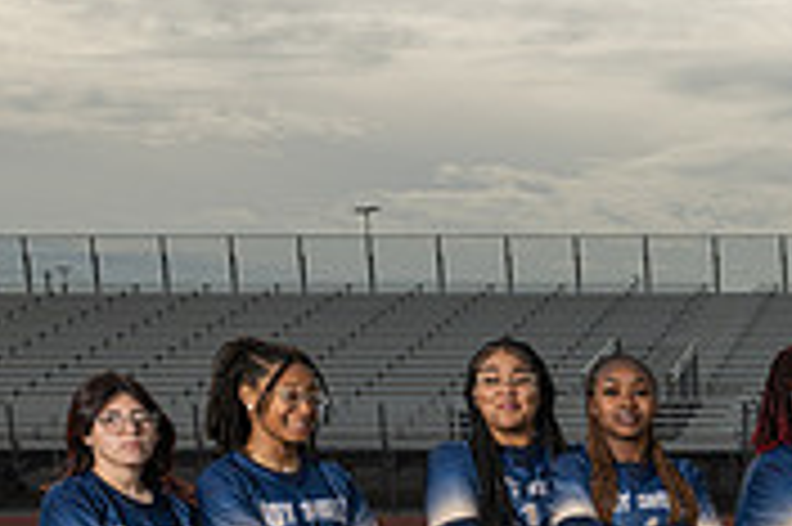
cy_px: 739
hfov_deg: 21.5
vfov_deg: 15.6
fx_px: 1802
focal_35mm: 82
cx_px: 1128
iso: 160
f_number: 8
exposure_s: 1/200
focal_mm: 24
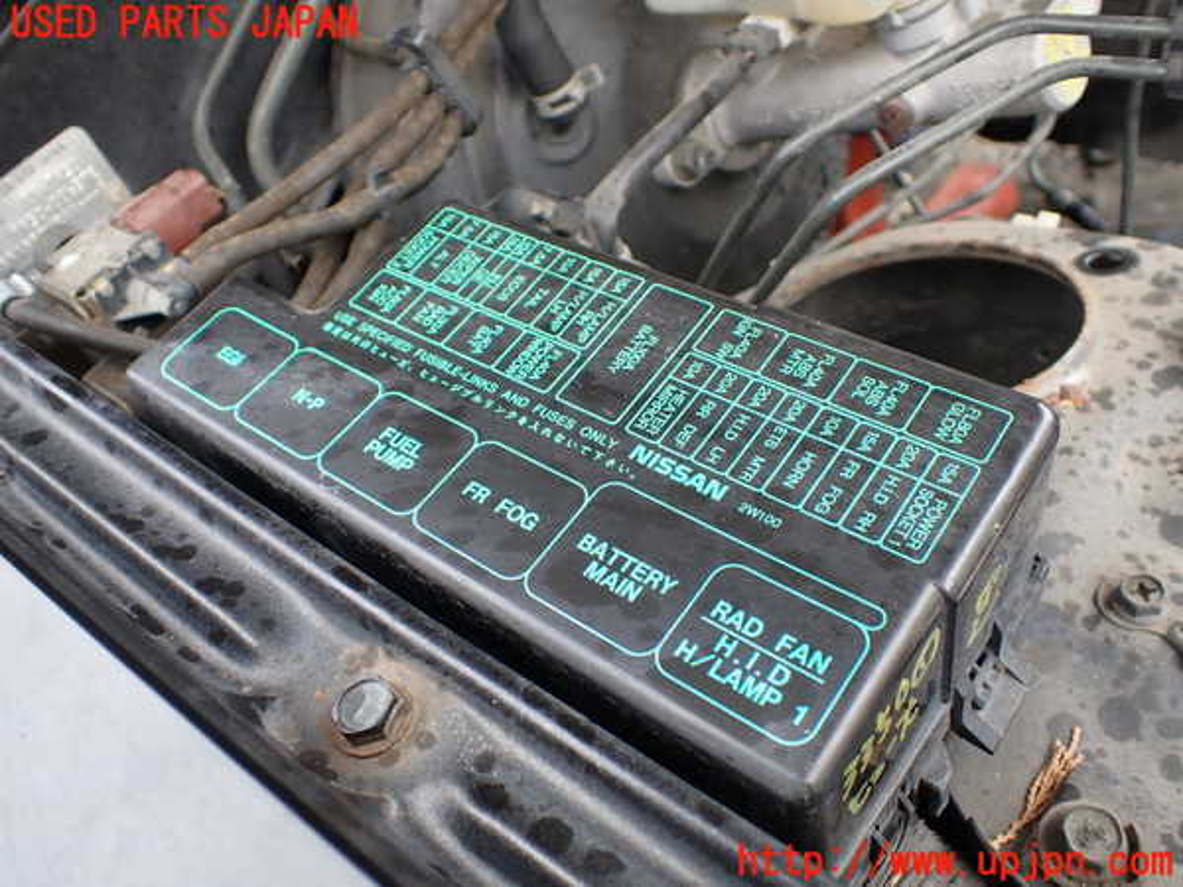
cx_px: 592
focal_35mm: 30
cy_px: 444
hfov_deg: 60.0
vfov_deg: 46.8
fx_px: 1025
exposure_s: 1/125
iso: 160
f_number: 2.3
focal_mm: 5.4
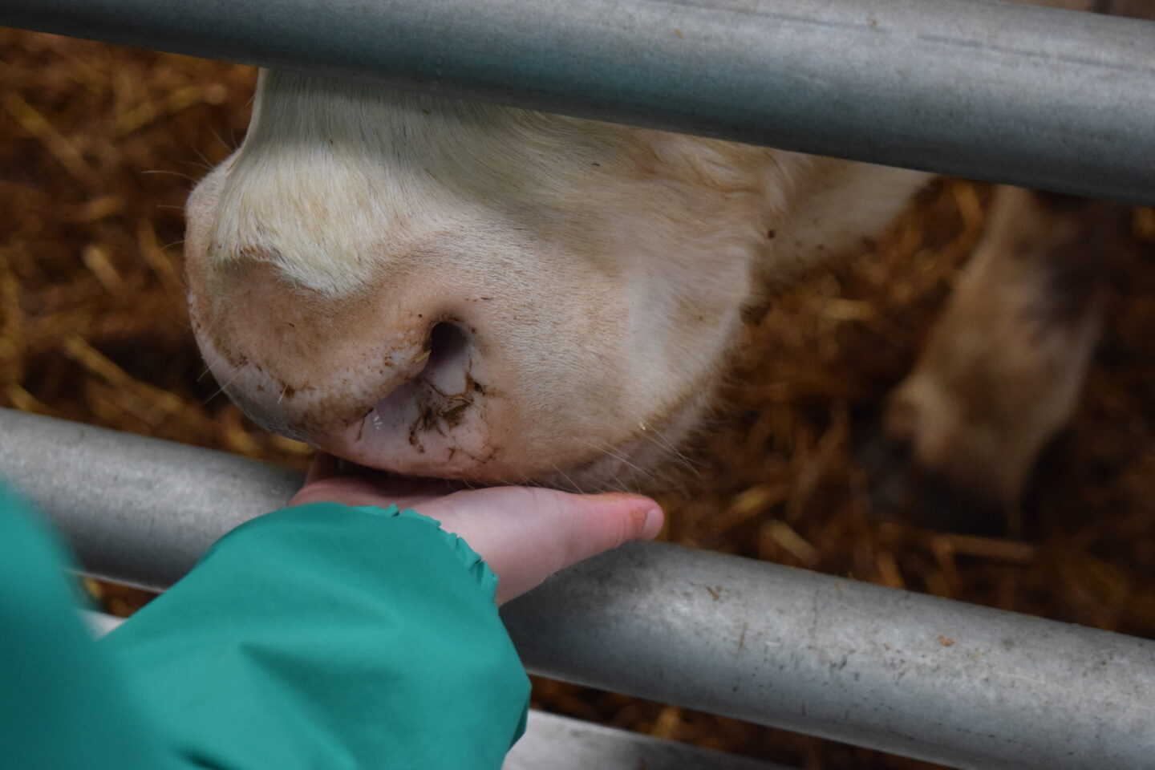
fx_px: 2310
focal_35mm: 72
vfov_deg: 18.9
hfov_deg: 28.1
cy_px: 385
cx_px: 578
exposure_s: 1/400
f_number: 5.3
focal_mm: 48
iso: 3200
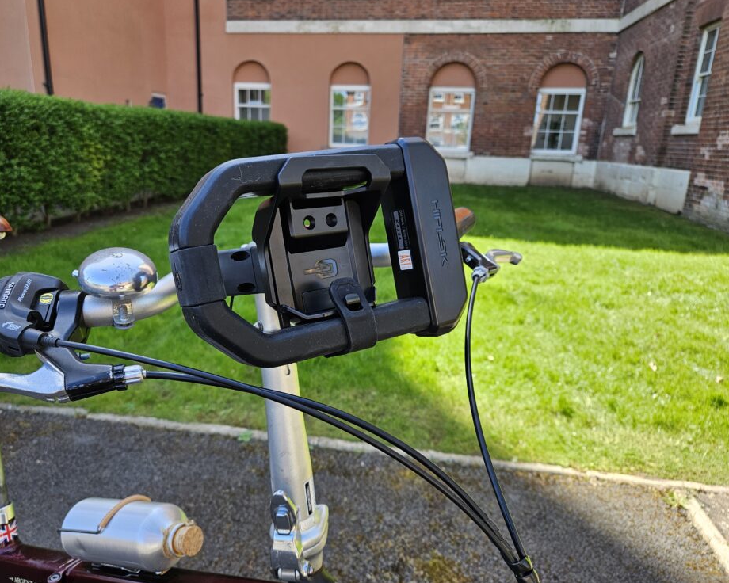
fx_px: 539
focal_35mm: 25
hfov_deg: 68.0
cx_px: 341
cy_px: 295
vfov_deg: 56.8
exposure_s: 1/399
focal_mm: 5.4
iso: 50
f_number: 1.8
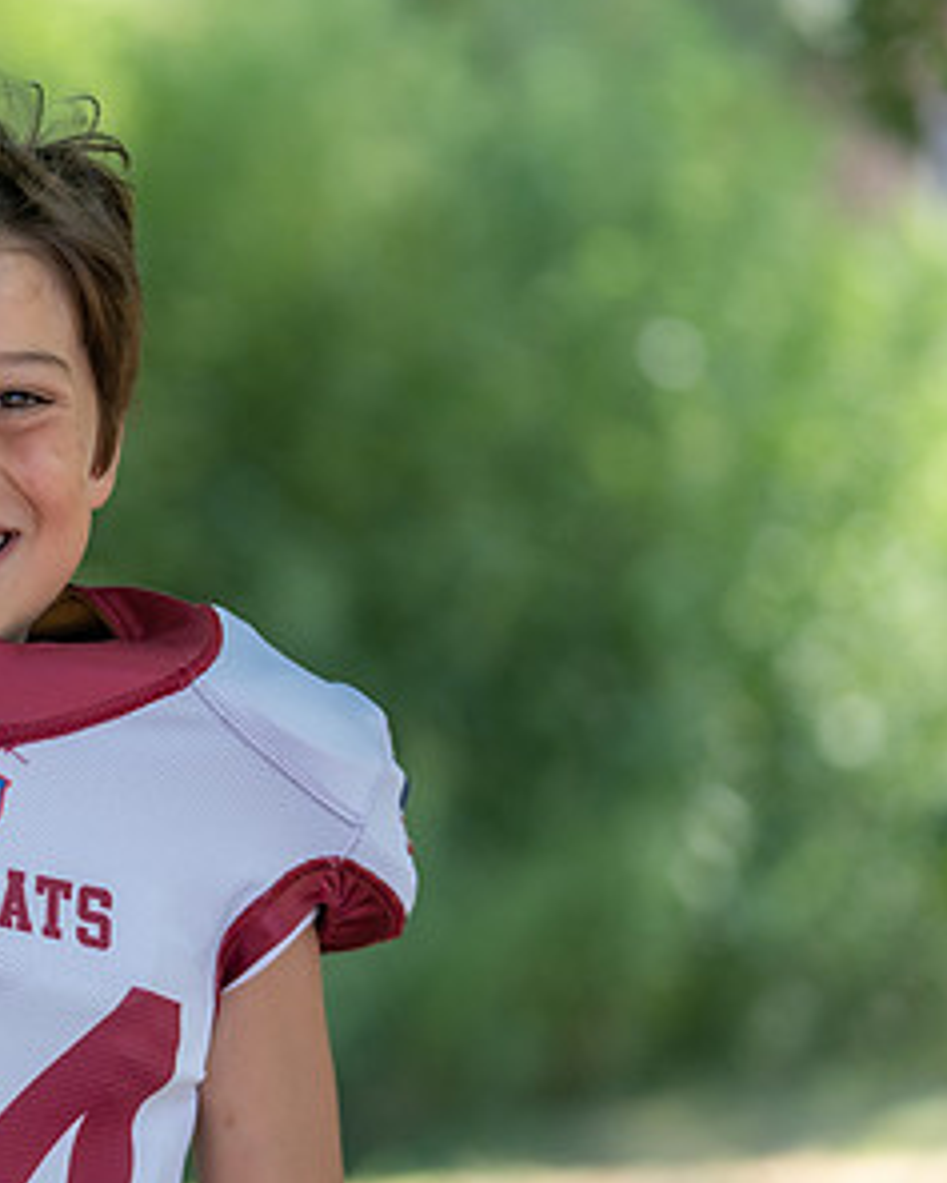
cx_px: -101
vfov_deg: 9.5
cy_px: 701
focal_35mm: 203
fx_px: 7108
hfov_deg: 7.6
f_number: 2.8
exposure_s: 1/320
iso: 160
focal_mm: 96
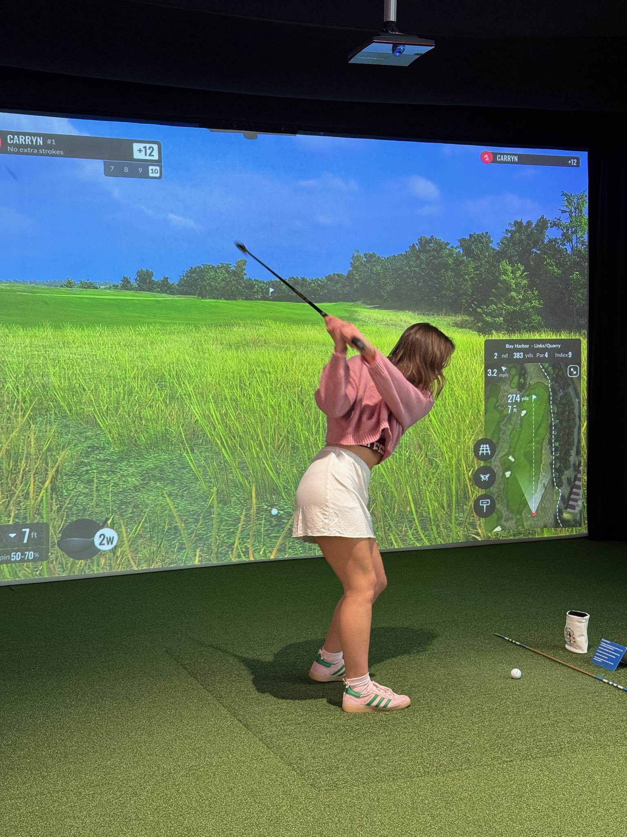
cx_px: 314
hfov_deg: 30.3
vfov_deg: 39.7
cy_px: 418
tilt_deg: -2.7
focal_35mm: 48
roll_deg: +1.1
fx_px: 1159
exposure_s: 1/60
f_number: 1.78
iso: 250
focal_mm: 6.76
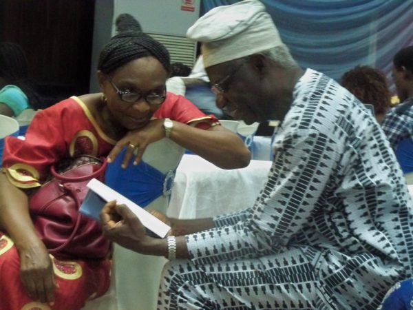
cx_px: 206
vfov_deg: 18.4
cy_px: 155
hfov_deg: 24.4
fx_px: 954
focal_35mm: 80
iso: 1600
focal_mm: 14.2
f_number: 4.1
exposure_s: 1/10
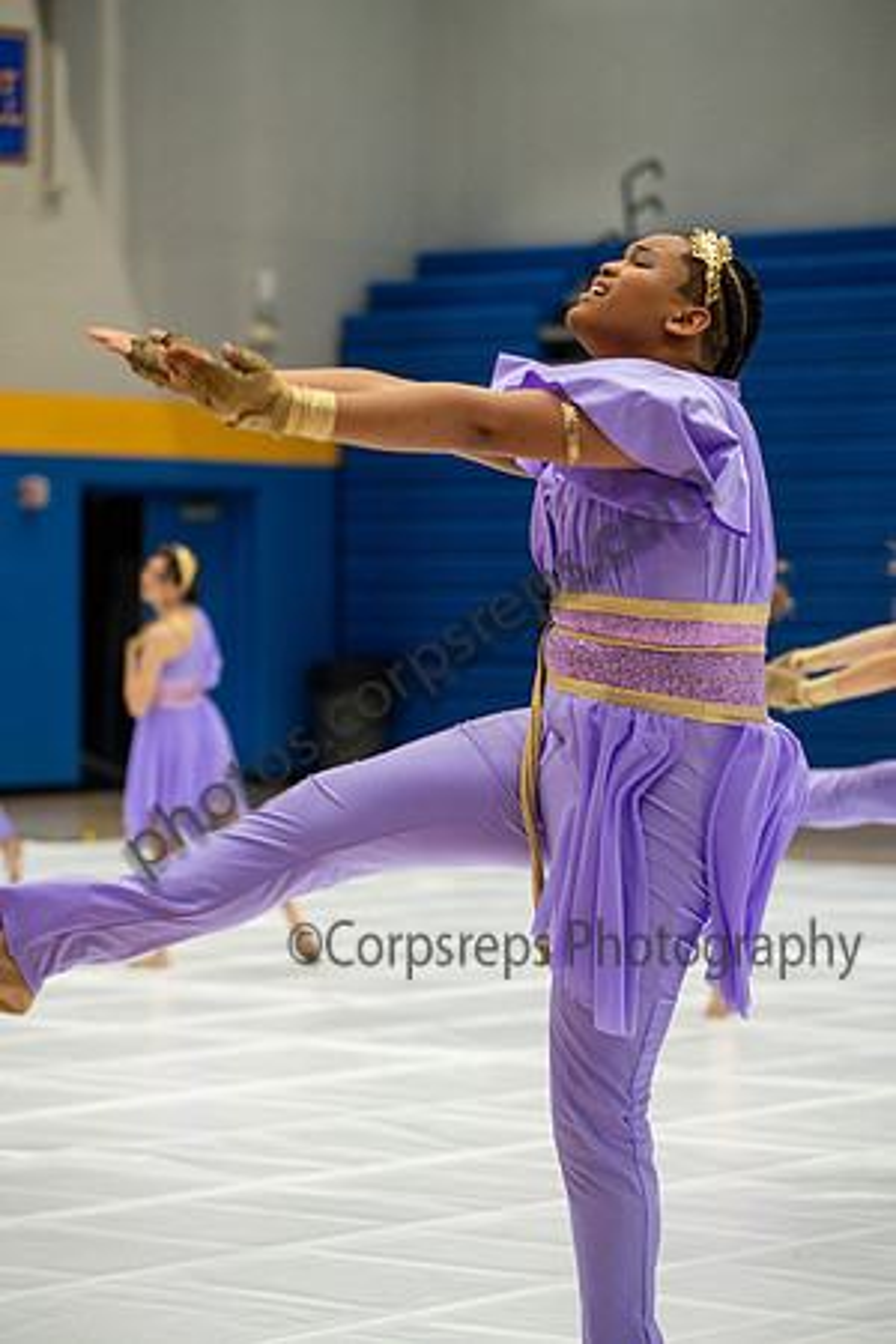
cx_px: 448
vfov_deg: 17.1
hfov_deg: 11.4
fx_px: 4480
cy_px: 672
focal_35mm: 120
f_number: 4
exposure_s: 1/500
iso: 2200
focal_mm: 120
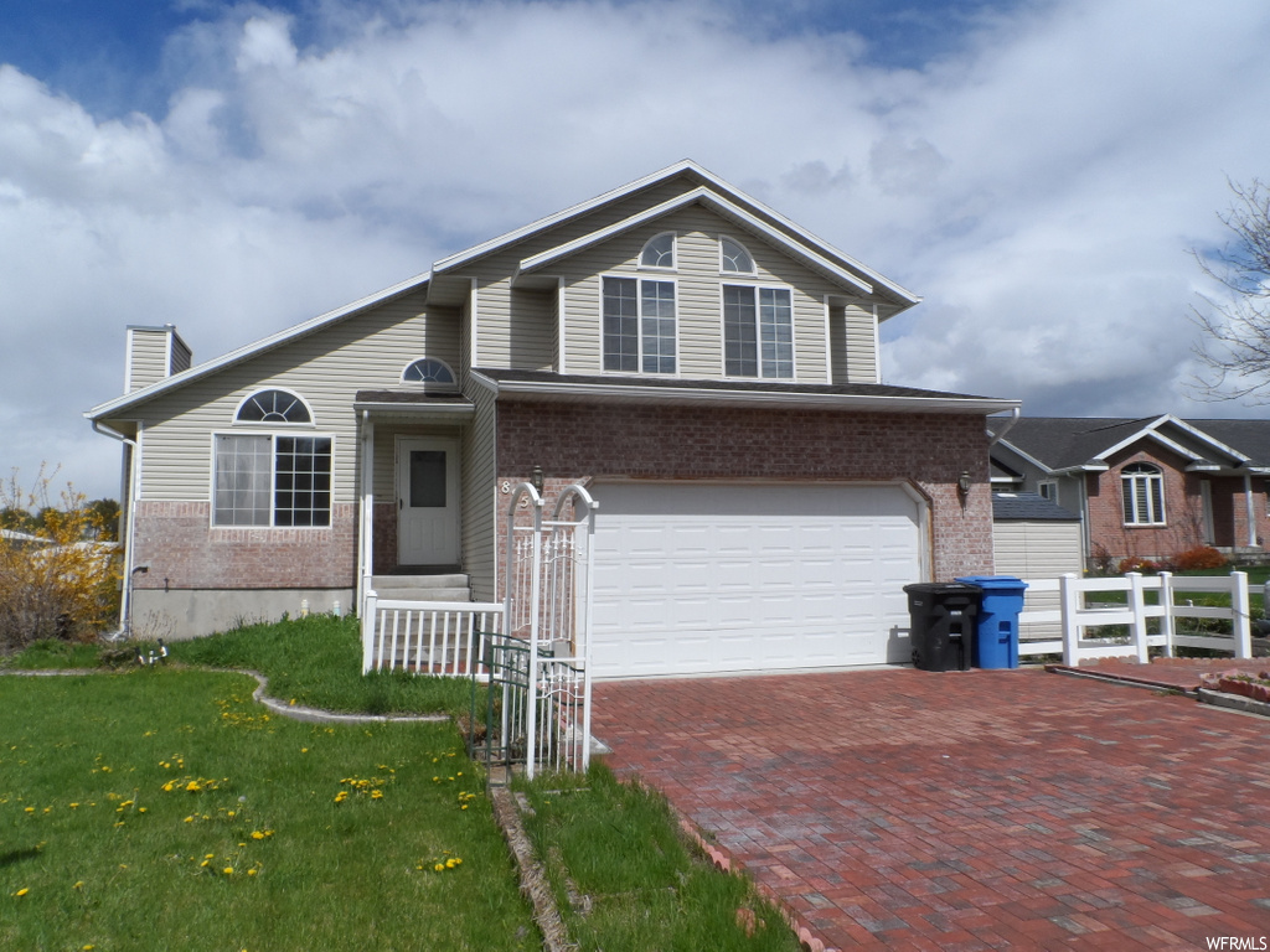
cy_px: 476
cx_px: 635
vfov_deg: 56.8
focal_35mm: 24
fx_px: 881
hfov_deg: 71.6
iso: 80
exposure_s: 1/1000
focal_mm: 4
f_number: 4.5
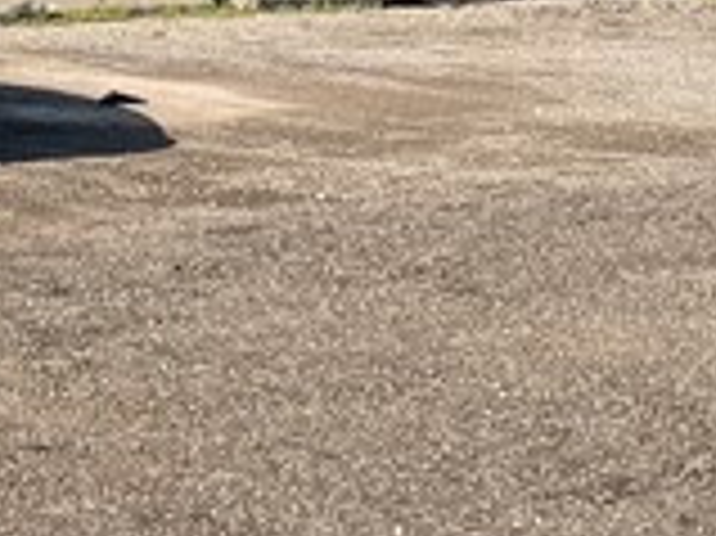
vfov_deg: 9.6
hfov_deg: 12.5
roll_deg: -1.0
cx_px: -122
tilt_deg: -9.6
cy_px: 162
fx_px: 3204
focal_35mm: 155
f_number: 1.78
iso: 80
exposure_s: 1/3584
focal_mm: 6.76
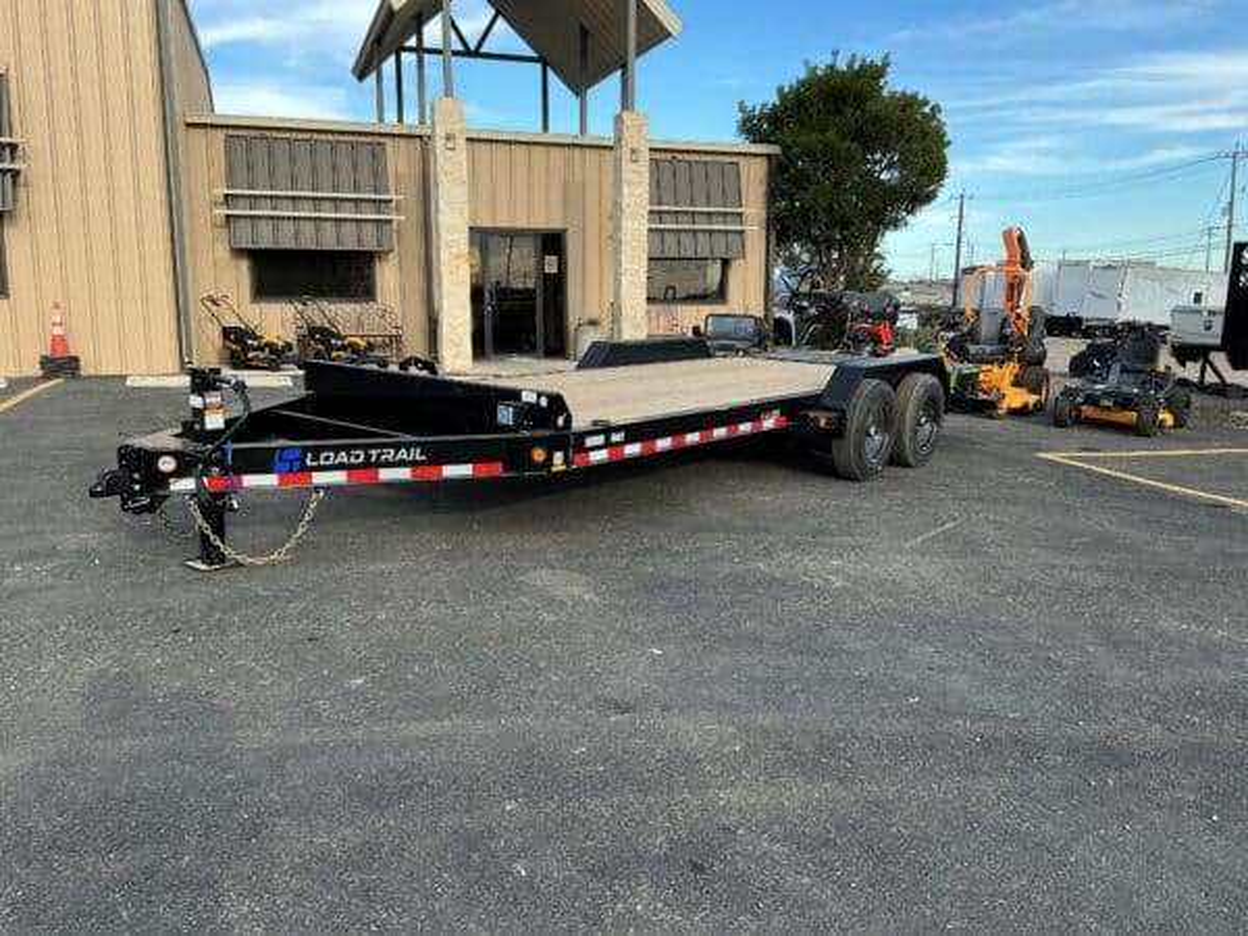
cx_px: 624
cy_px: 468
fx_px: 1046
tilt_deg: -8.7
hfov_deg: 61.7
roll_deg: +0.6
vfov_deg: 48.2
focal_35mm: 29
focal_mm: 3
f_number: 1.8
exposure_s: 1/519
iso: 25
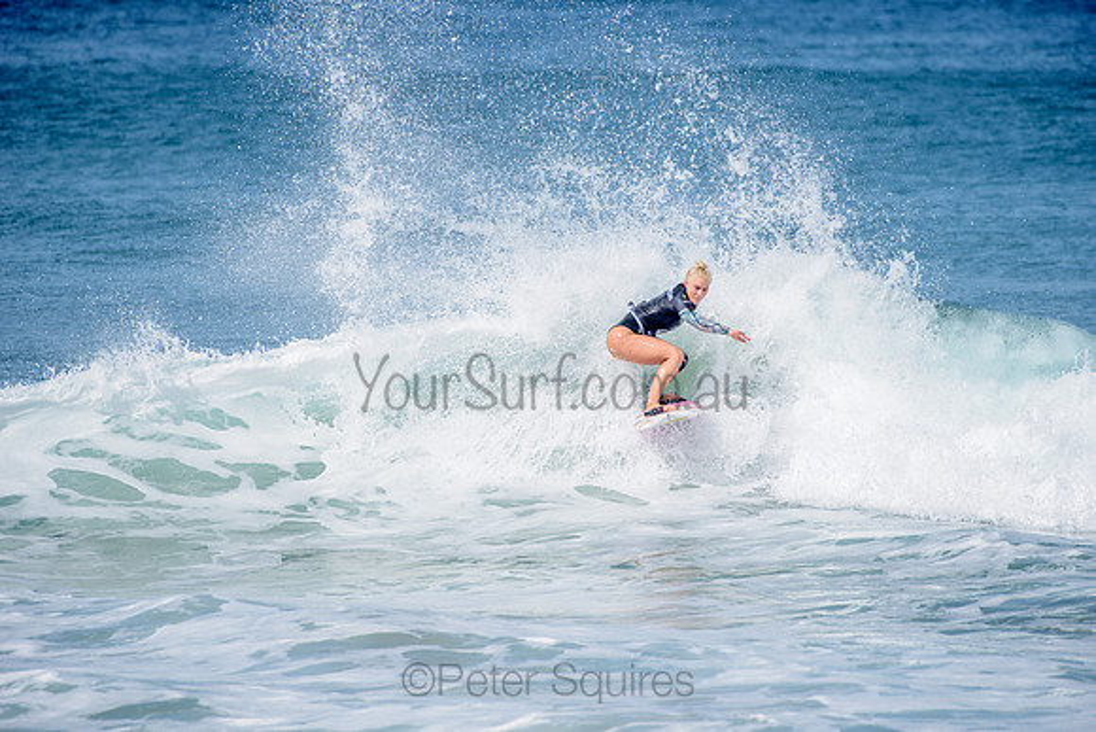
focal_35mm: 500
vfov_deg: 2.8
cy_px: 366
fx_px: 15225
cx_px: 548
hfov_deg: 4.1
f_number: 6.3
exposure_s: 1/2500
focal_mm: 500
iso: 250
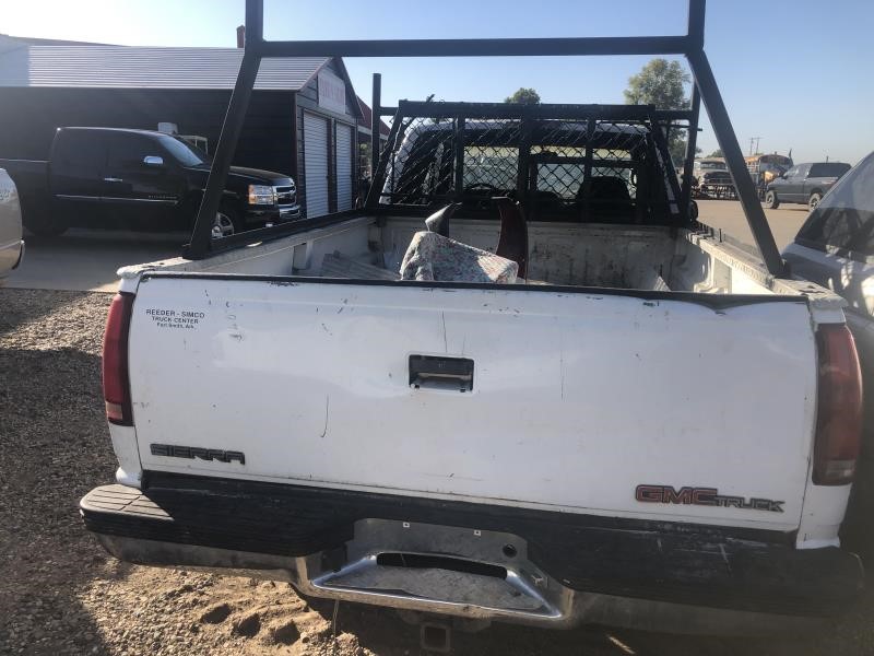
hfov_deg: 63.4
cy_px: 328
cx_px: 437
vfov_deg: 49.7
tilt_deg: -12.6
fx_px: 707
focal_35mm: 28
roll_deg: +0.3
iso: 20
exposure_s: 1/1066
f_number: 1.8
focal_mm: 3.99
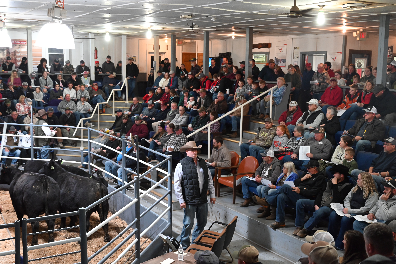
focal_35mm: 43
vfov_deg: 31.2
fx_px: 473
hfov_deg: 45.4
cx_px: 198
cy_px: 132
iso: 3200
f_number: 4
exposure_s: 1/100
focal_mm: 43
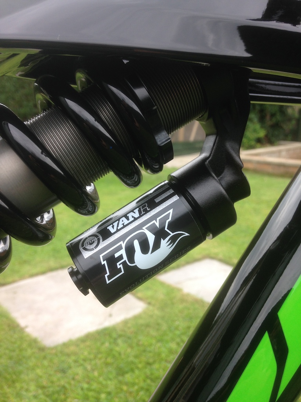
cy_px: 201
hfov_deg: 42.9
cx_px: 150
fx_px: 383
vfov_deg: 55.4
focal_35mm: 33
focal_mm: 4.12
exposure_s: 1/259
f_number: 2.4
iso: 50
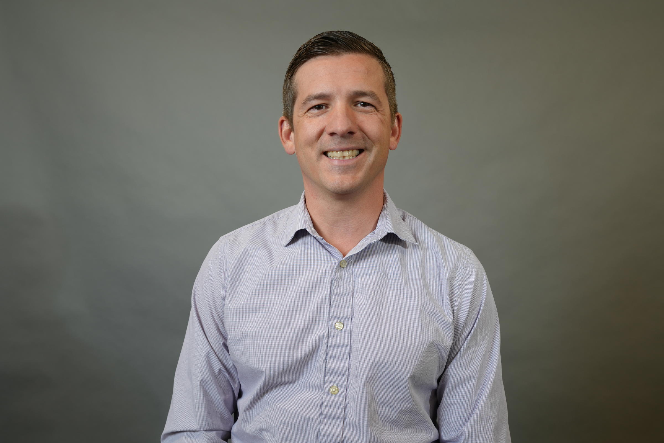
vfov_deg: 37.9
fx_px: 646
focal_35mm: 35
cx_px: 332
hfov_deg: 54.4
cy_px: 222
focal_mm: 35
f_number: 4.5
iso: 320
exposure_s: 1/40
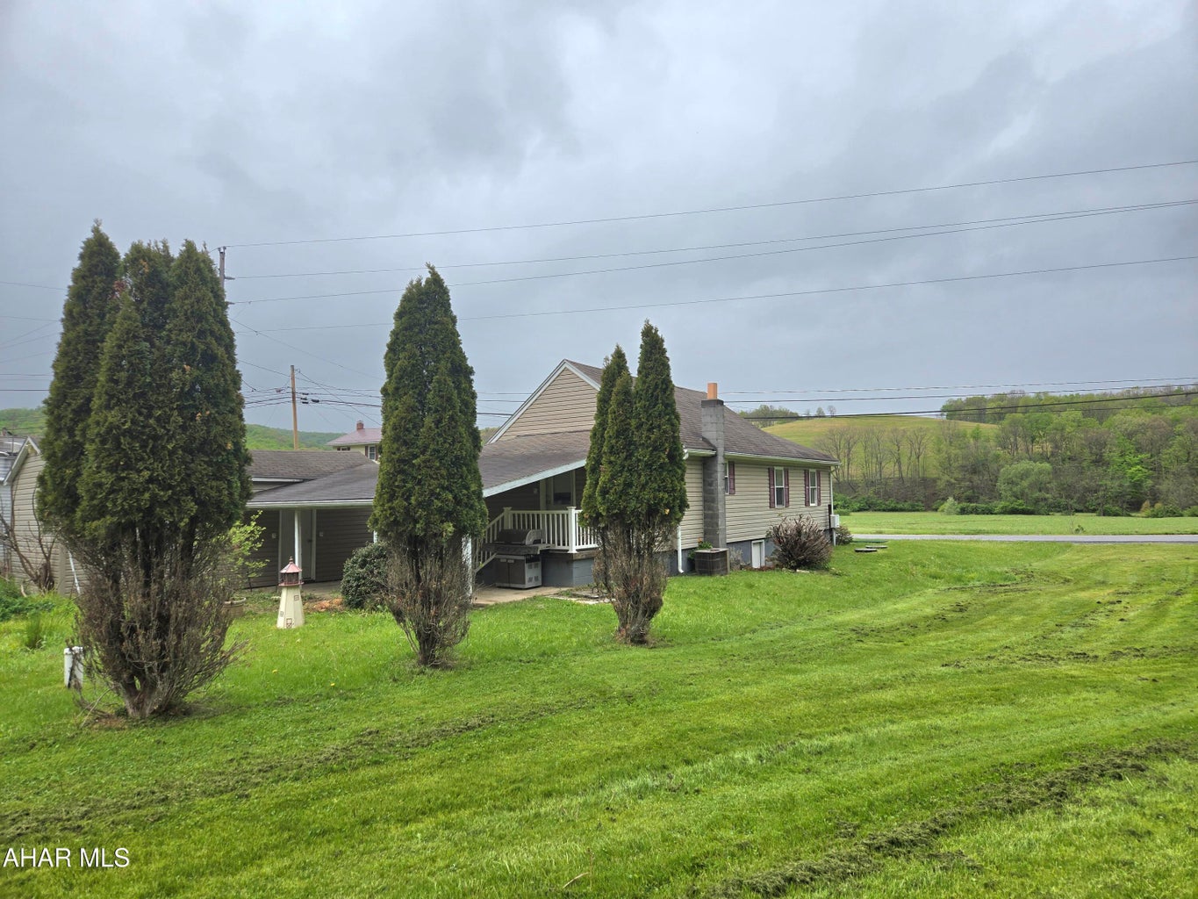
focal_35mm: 23
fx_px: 796
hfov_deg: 73.9
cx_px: 599
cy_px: 450
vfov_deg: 58.9
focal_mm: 5.4
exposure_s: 1/2500
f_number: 1.8
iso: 25
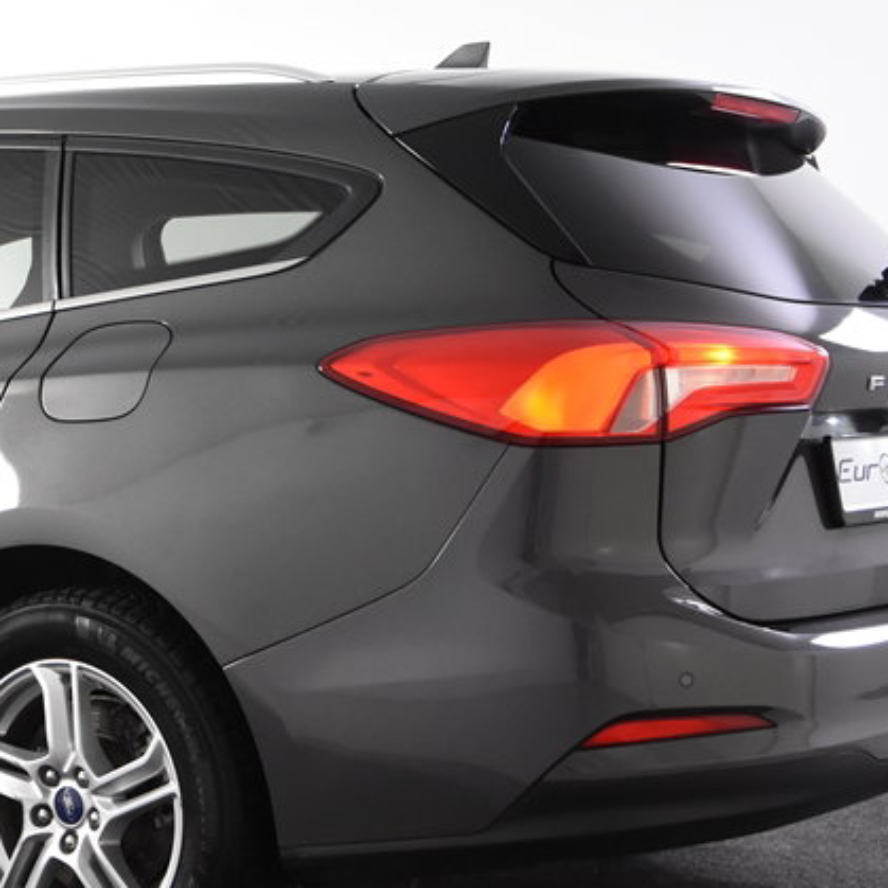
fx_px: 2351
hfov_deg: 20.8
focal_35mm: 81
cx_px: 49
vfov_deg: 21.4
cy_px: 529
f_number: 5
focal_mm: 26
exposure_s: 1/60
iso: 1600
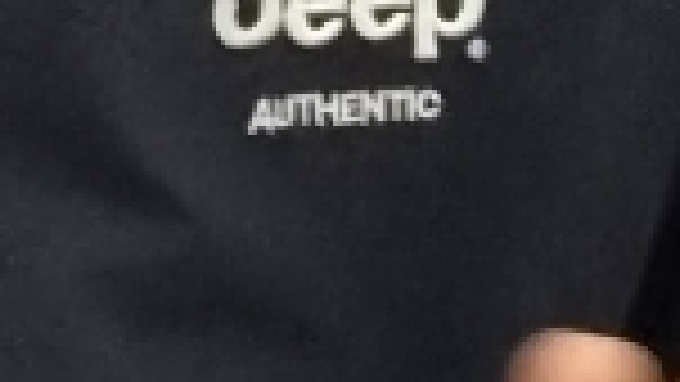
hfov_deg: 3.4
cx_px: -207
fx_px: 11488
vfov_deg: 1.9
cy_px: -256
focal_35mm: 637
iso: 320
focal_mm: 7
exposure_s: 1/60
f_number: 2.4
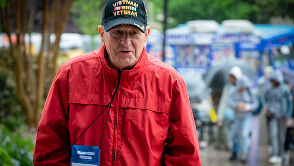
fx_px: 1482
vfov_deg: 6.4
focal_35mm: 190
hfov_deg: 11.3
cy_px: 91
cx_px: 144
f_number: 6.3
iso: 400
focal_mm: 175
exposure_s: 1/80
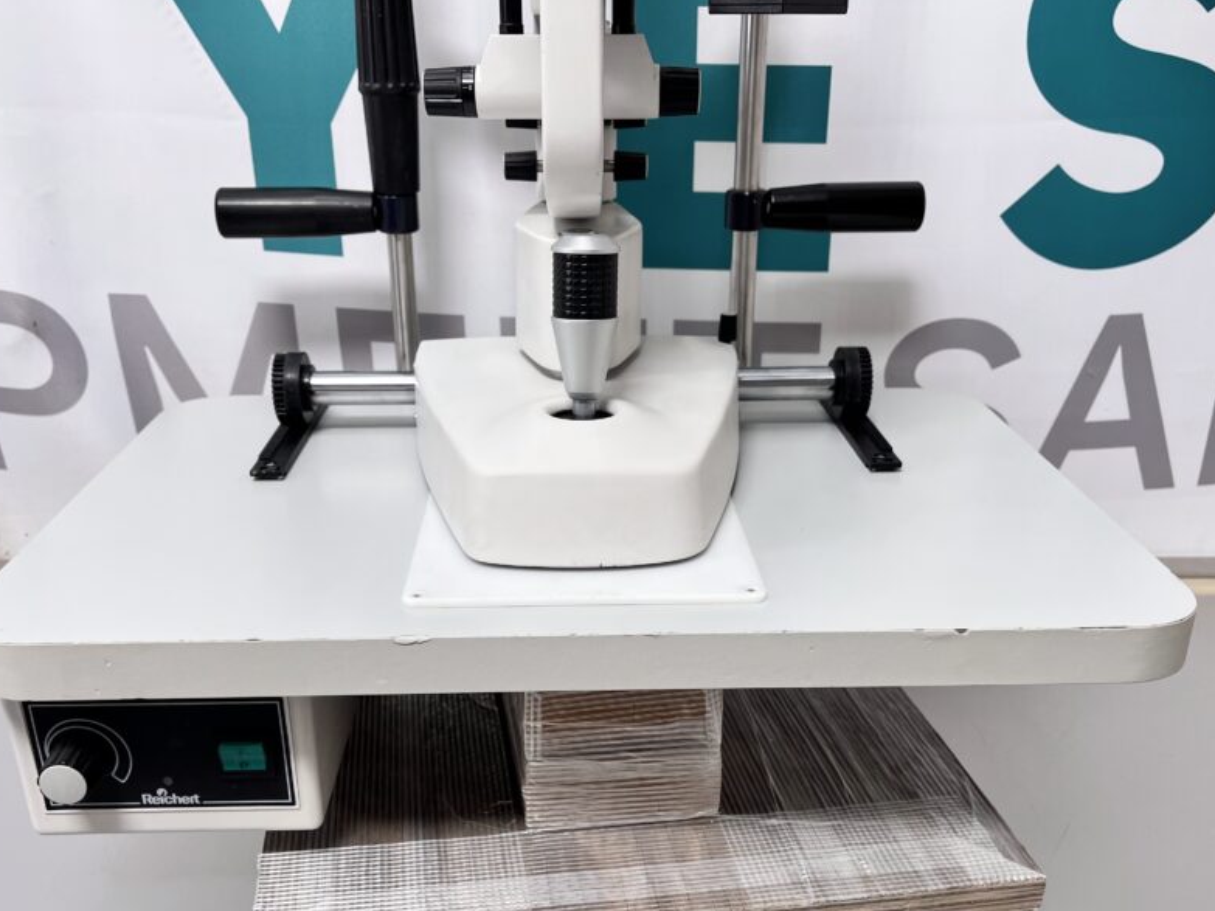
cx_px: 599
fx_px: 1193
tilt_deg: -24.9
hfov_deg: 54.0
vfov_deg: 41.4
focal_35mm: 34
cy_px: 590
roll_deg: +0.1
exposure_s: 1/309
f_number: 1.6
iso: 50
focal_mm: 5.1
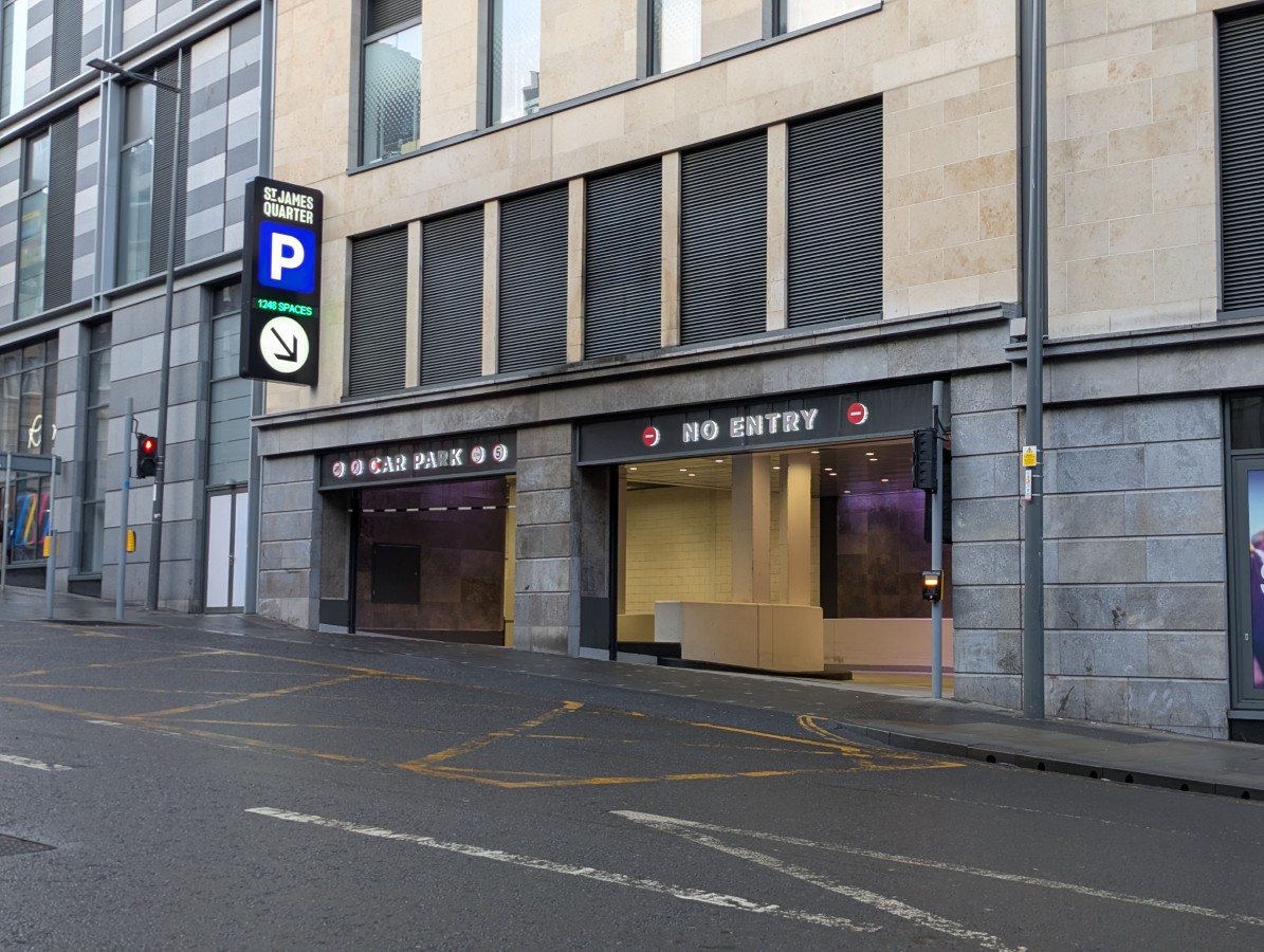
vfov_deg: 30.3
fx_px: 1755
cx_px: 632
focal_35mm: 48
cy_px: 476
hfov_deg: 39.6
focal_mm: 6.81
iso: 41
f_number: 1.85
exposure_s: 1/35.6
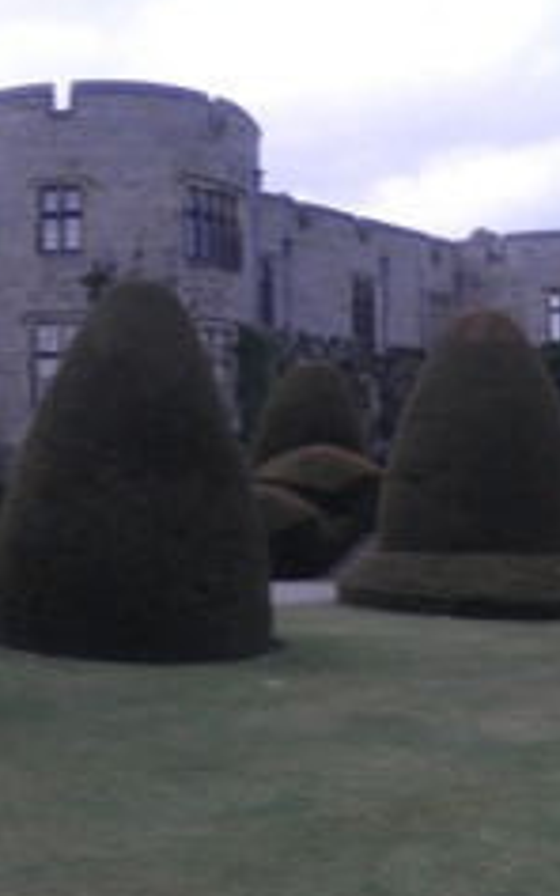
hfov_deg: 24.4
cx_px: -30
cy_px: 374
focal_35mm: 50
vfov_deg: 40.2
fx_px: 1222
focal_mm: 4.3
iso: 64
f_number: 8.3
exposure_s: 1/80
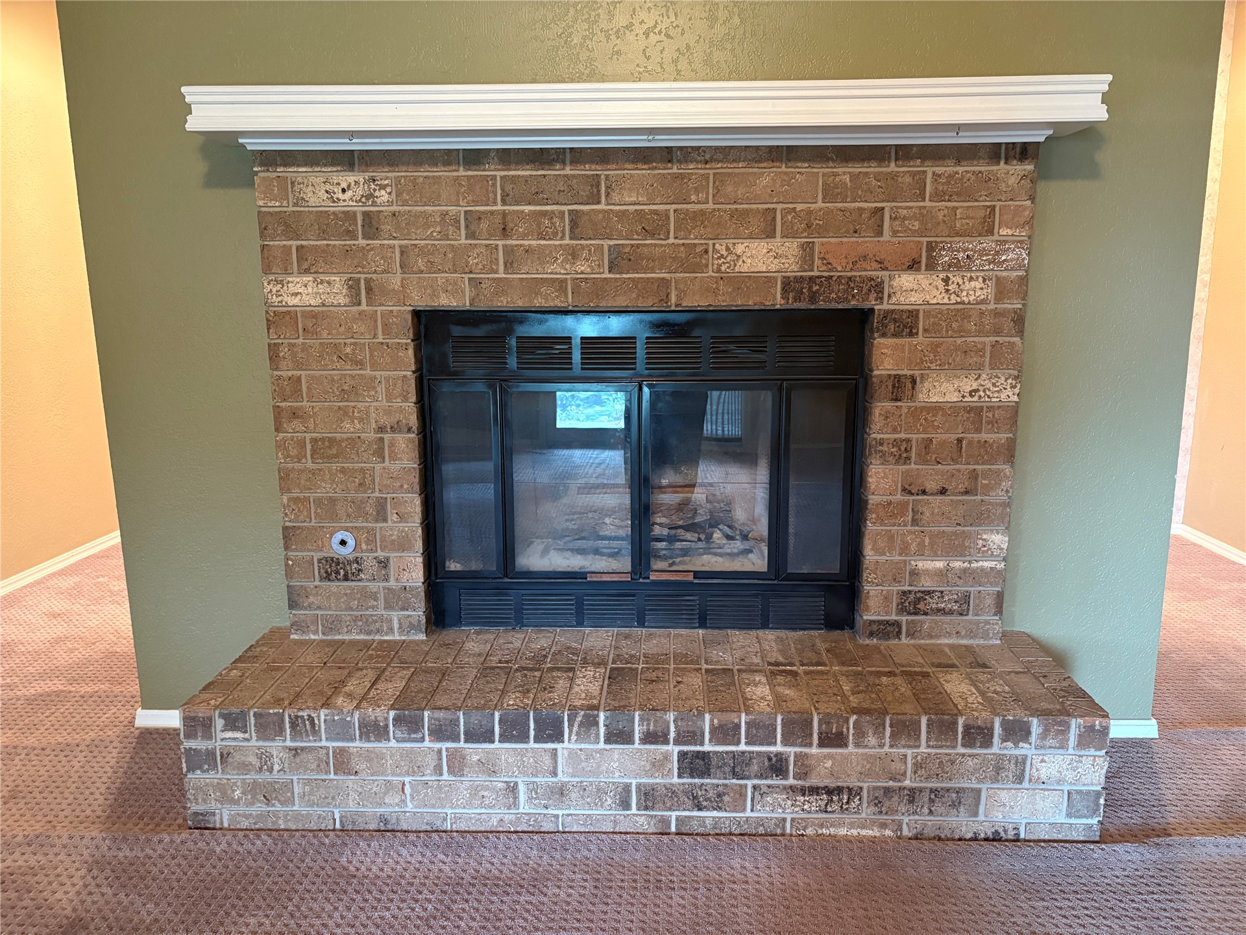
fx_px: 936
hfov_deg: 67.3
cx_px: 623
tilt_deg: -10.3
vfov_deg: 53.1
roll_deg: +0.6
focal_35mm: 26
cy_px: 468
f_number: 1.6
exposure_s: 1/30
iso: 500
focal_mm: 5.96
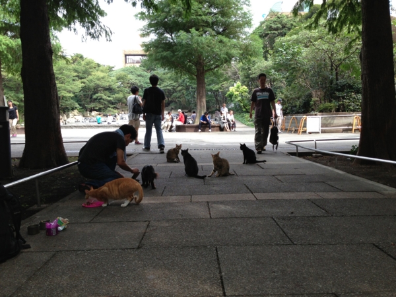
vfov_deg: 42.9
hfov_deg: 55.4
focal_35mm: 33
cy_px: 148
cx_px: 198
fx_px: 378
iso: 50
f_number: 2.4
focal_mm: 4.13
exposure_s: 1/120
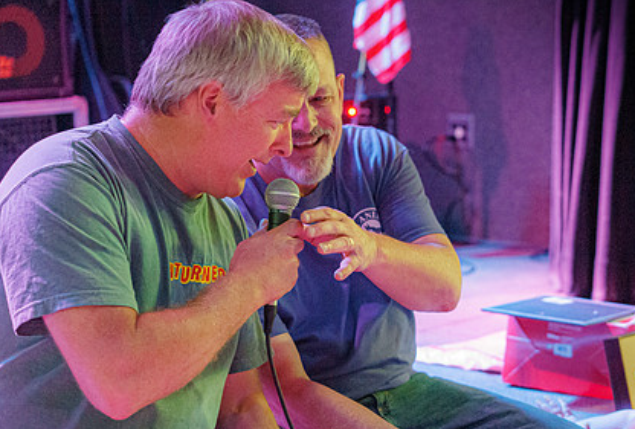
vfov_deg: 15.8
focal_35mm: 87
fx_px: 1541
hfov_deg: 23.2
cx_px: 436
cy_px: 282
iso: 3200
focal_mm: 55
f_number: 2.8
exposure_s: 1/125
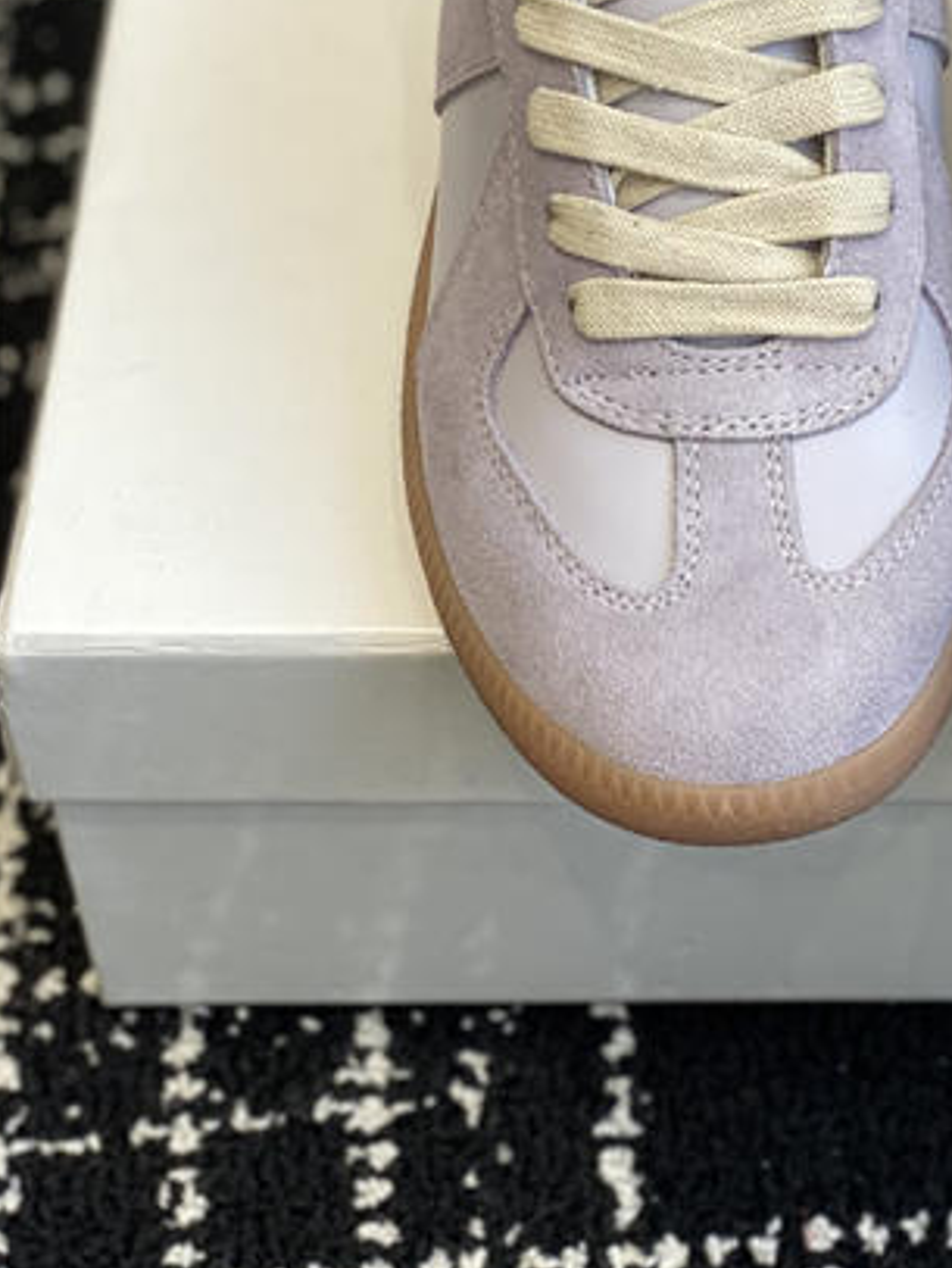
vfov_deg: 17.4
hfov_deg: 13.1
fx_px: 4066
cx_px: 999
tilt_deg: -45.8
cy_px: 59
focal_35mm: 111
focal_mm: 6
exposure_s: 1/122
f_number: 2
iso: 50
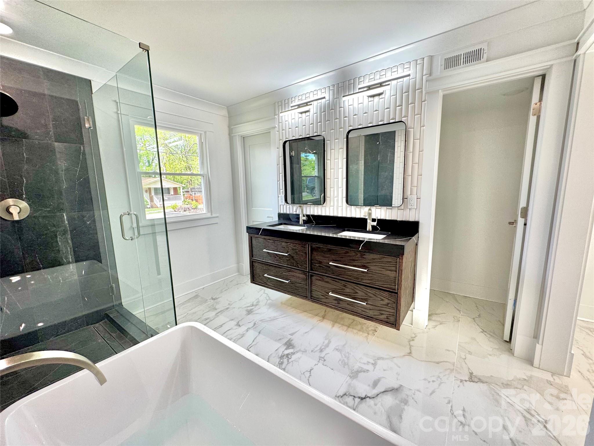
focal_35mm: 14
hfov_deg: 102.1
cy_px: 223
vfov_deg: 85.7
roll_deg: +1.2
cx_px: 297
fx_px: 240
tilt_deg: -8.6
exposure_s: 1/120
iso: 125
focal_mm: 2.22
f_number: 2.2
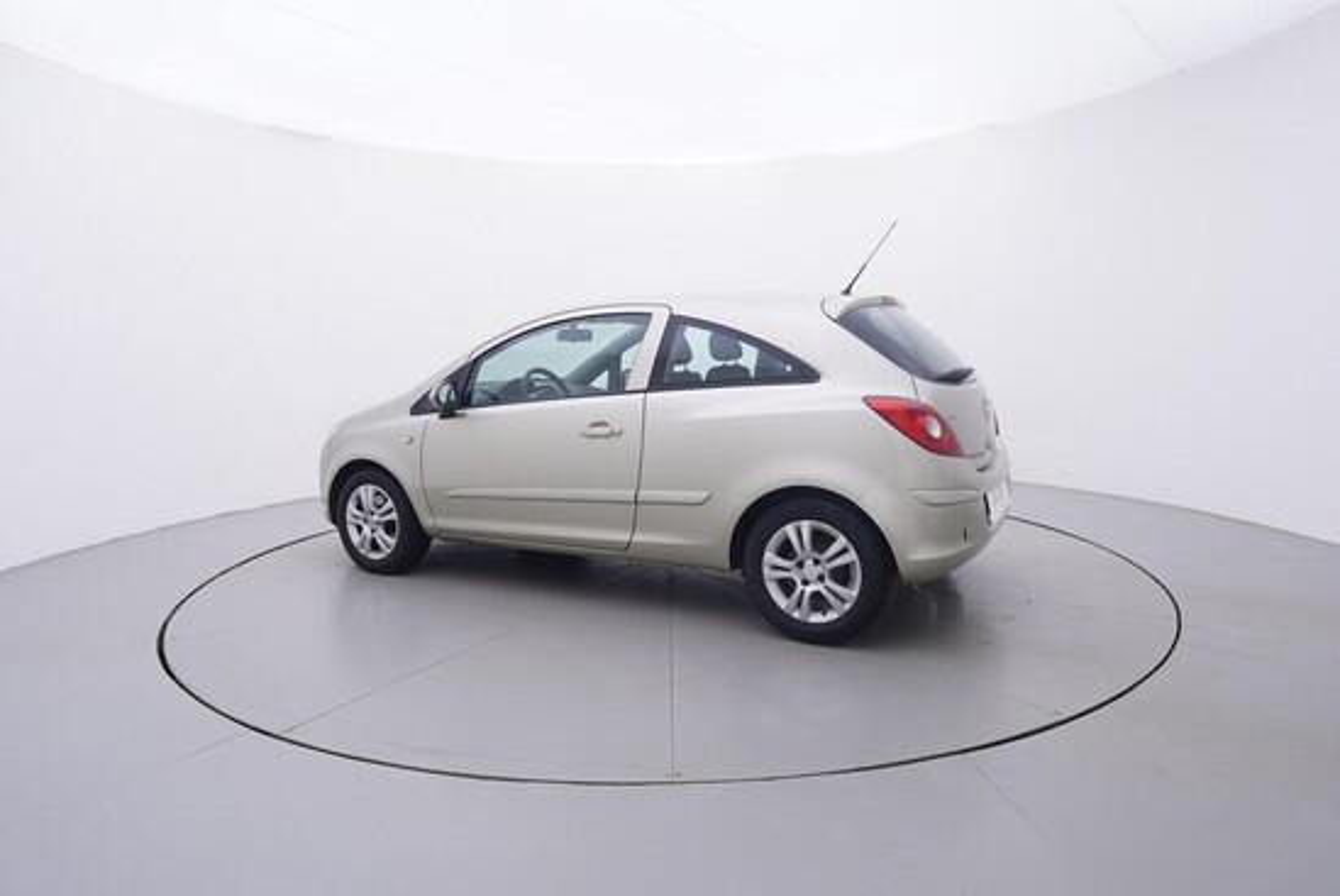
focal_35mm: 22
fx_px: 838
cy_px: 448
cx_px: 670
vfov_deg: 56.2
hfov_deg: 77.3
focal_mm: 15
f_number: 5
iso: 200
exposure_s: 1/80
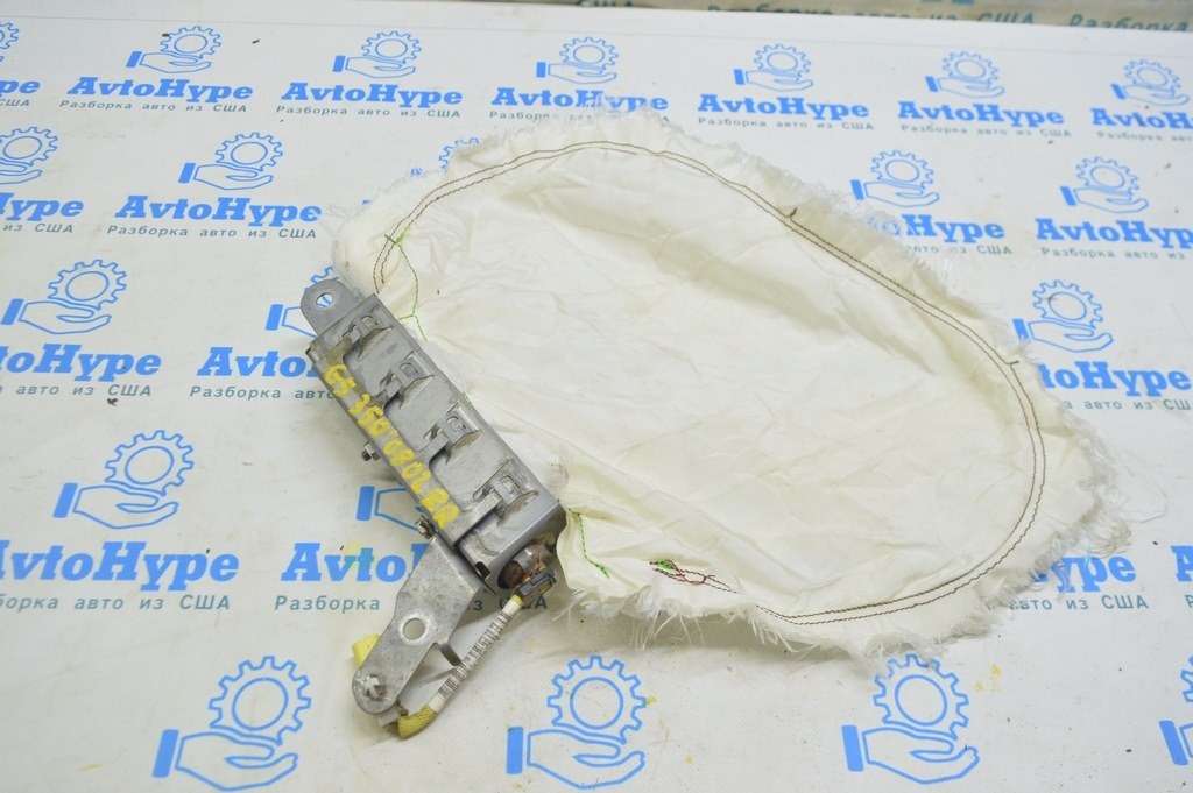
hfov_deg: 62.0
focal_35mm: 30
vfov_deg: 43.5
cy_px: 396
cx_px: 596
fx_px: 993
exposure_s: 1/20
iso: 400
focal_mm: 20
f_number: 5.6
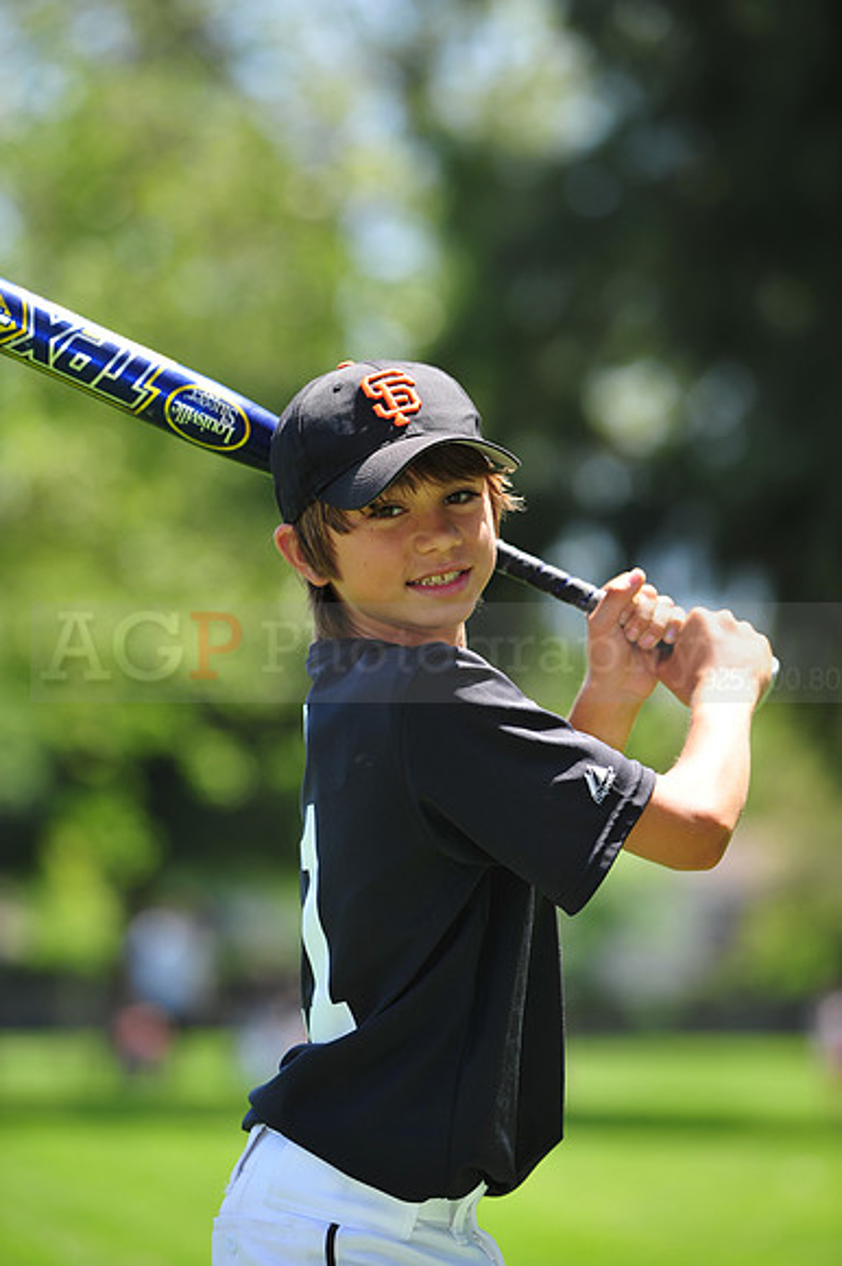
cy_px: 633
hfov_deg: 6.9
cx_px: 421
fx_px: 7025
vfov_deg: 10.3
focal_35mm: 200
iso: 200
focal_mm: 200
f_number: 4.5
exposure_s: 1/500
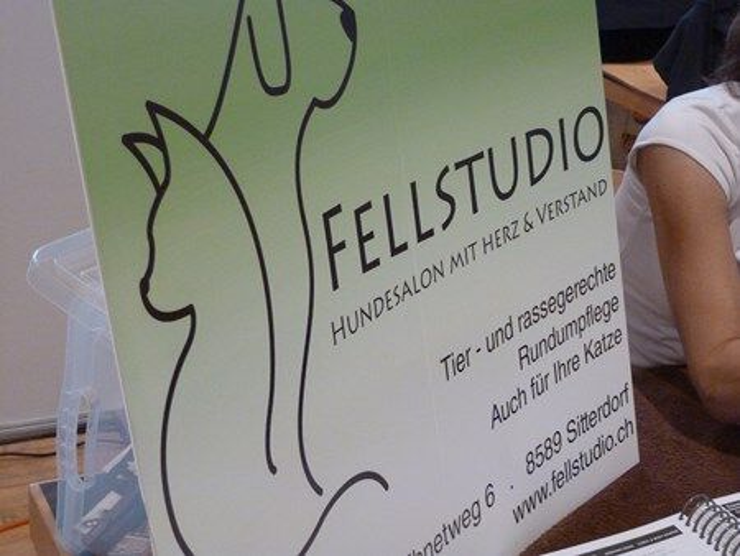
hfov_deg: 33.8
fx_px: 1219
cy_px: 278
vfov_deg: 25.7
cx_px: 370
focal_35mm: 57
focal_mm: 10.1
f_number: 4.4
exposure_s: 1/30
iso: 800
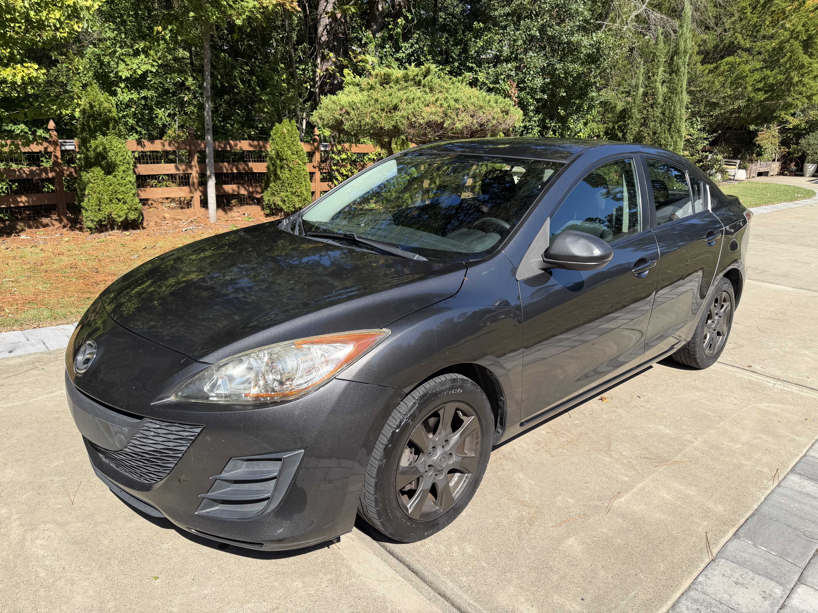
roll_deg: -1.7
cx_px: 409
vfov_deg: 56.8
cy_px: 306
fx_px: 567
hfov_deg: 71.6
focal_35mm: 24
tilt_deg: -20.1
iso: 80
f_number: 1.78
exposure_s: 1/3279
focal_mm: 6.76
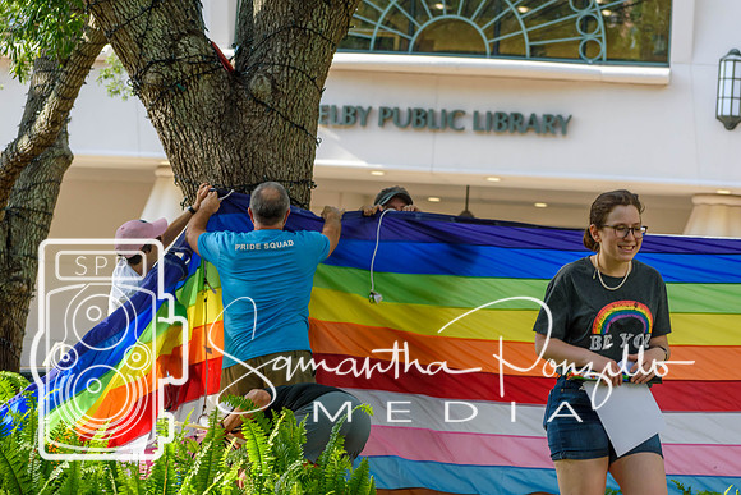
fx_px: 2779
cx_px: 370
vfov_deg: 10.2
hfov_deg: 15.2
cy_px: 248
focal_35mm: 135
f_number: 5.6
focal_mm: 90
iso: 320
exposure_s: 1/500
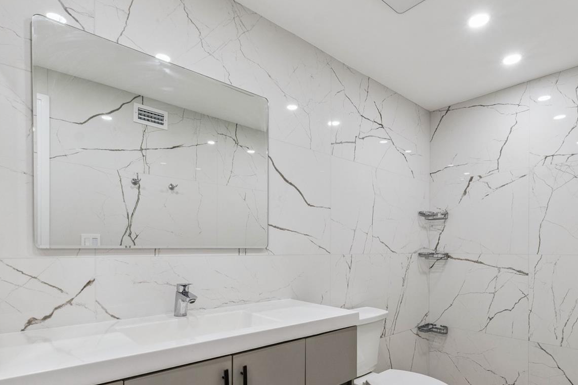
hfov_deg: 80.9
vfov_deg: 58.4
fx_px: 337
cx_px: 324
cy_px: 250
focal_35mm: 21
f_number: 11
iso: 400
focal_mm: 10
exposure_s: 1/25
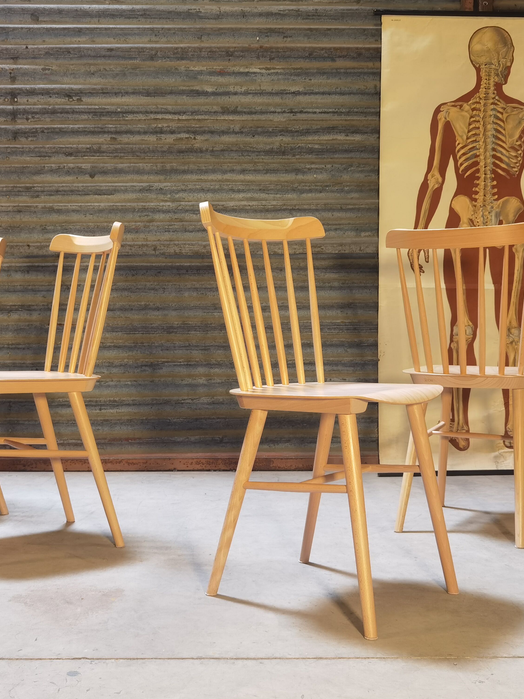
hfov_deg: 35.1
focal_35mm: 41
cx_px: 234
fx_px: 827
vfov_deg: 45.8
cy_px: 353
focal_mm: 6.71
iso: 250
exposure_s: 1/50
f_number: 1.9
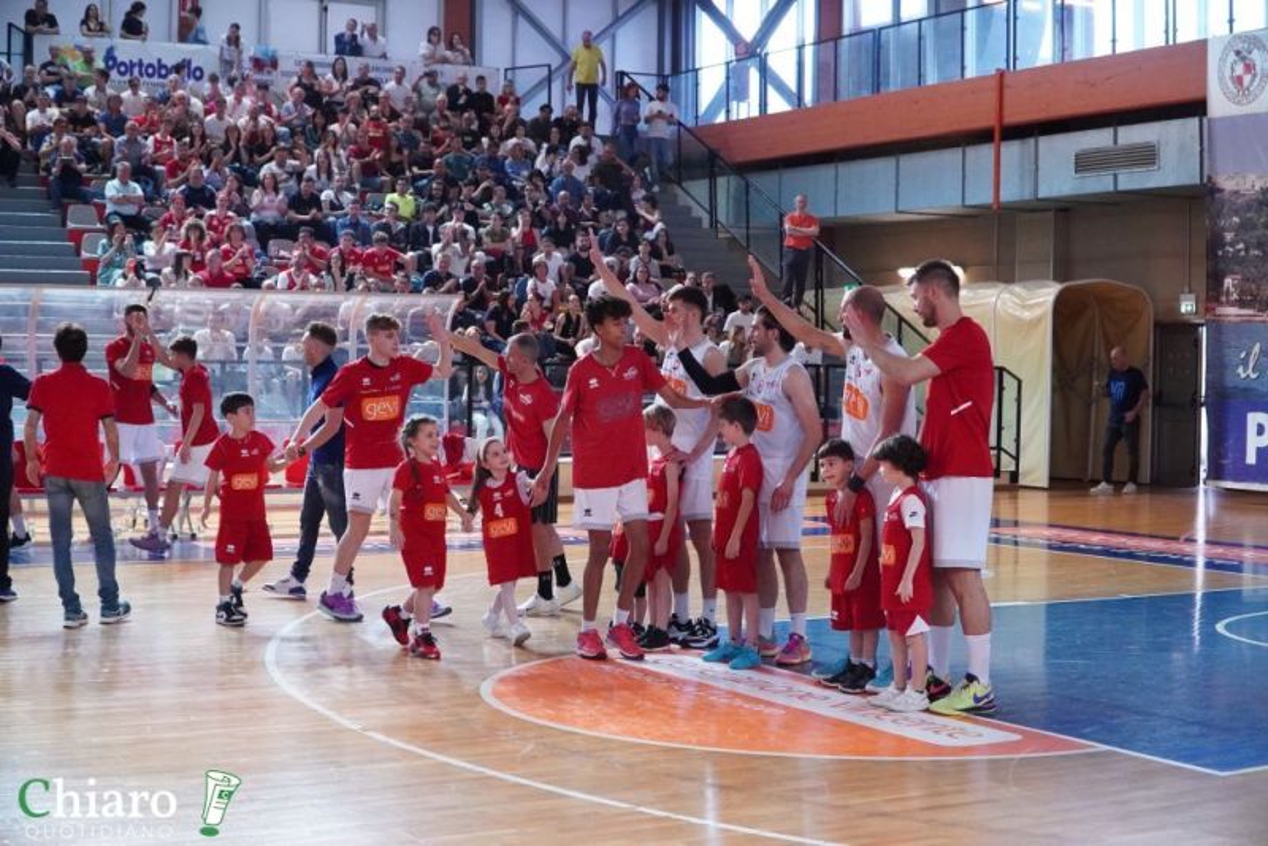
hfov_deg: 38.9
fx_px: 1797
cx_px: 634
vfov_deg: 26.5
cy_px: 423
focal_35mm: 51
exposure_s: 1/500
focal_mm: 34
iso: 5000
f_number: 5
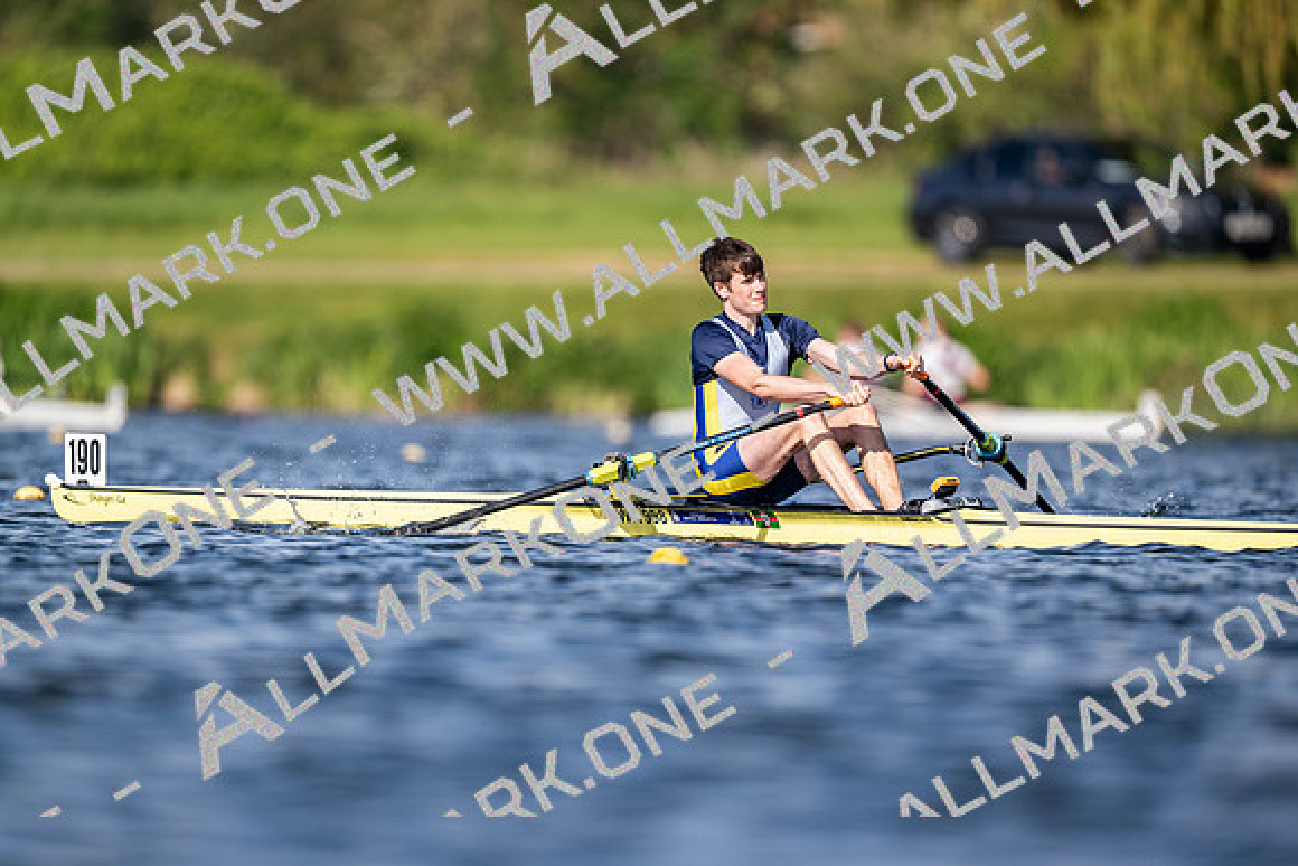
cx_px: 649
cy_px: 433
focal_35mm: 600
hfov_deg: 3.4
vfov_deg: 2.3
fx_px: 21637
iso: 220
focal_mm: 600
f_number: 4
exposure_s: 1/2500
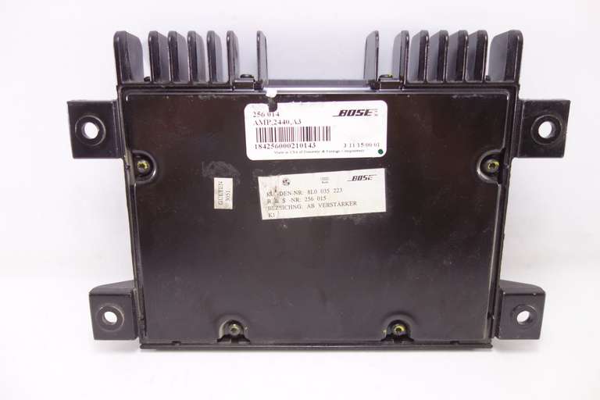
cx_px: 300
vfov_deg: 46.4
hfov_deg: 65.5
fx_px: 467
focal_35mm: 28
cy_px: 200
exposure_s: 1/80
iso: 125
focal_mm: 10.4
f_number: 1.8
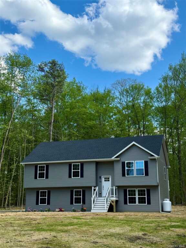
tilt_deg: +14.1
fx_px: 344
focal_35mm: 48
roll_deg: -0.4
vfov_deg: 39.7
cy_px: 124
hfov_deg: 30.3
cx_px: 93
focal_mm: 6.76
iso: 80
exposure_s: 1/3891
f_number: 1.78
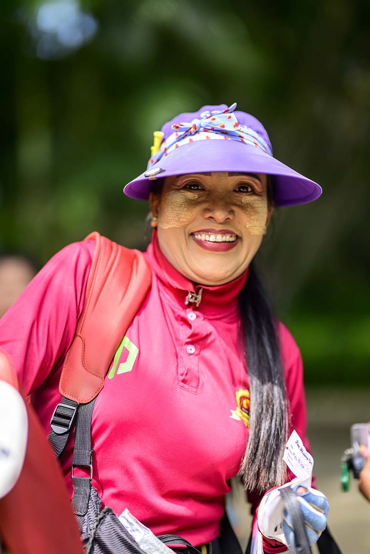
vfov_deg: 23.9
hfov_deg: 16.1
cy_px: 277
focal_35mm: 85
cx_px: 185
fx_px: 1310
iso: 100
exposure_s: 1/2000
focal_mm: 85
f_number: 1.2
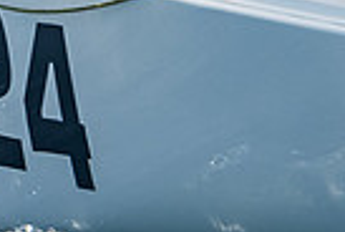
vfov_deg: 0.6
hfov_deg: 0.9
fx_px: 20822
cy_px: -453
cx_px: 385
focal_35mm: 2168
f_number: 6.3
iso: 400
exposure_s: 1/1600
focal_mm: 360
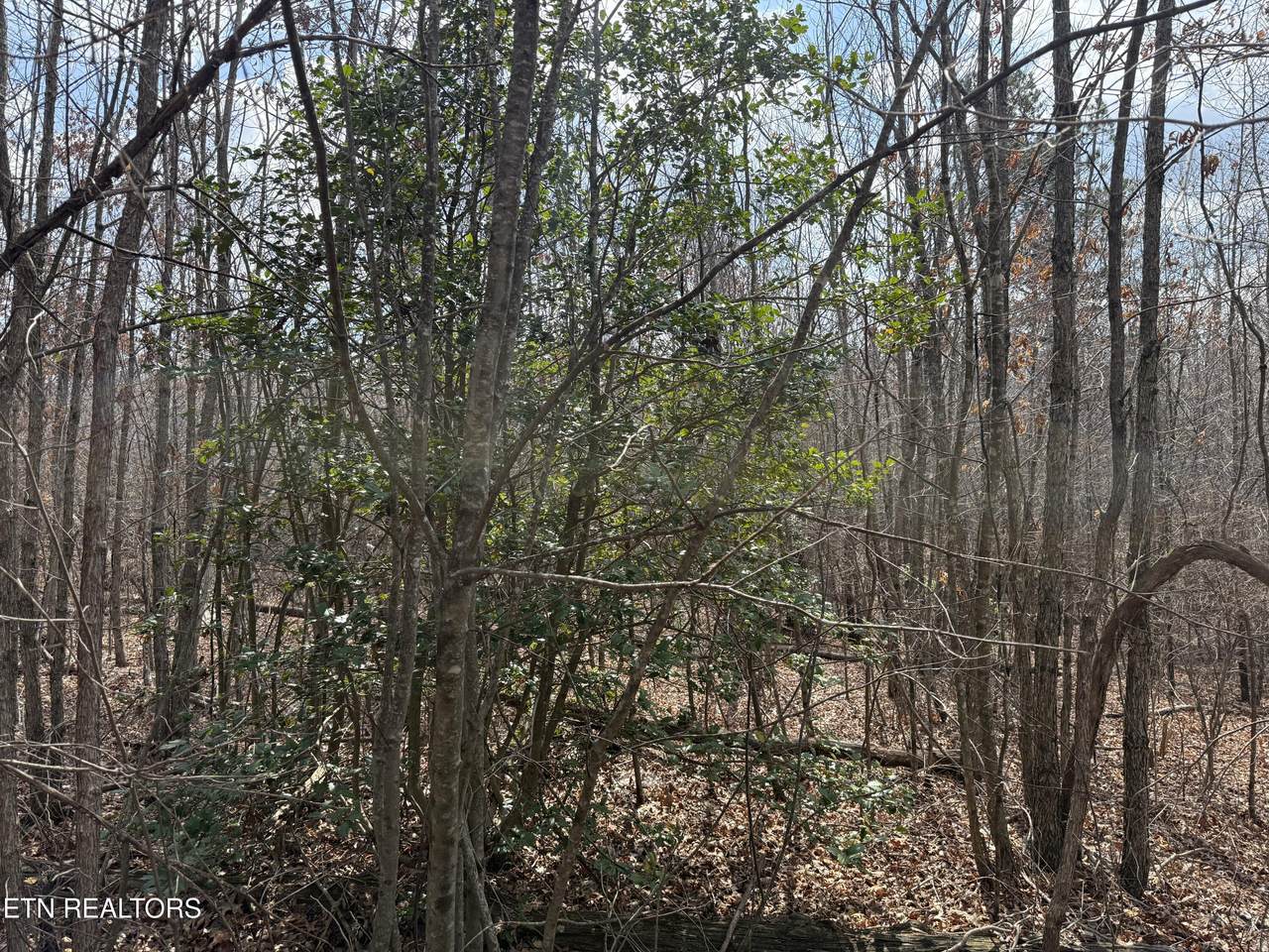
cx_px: 634
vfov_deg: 56.8
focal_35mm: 24
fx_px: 880
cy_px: 476
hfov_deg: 71.6
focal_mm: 6.76
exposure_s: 1/2525
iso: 100
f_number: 1.78
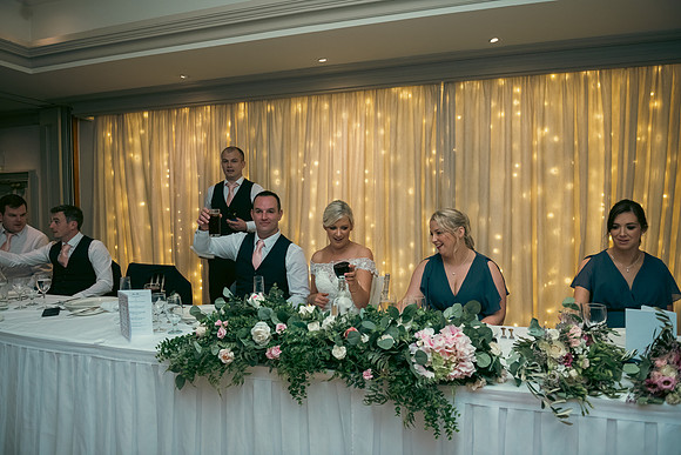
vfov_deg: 53.2
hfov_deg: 73.7
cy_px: 228
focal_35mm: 24
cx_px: 340
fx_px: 454
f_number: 3.5
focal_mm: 24
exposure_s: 1/160
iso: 800
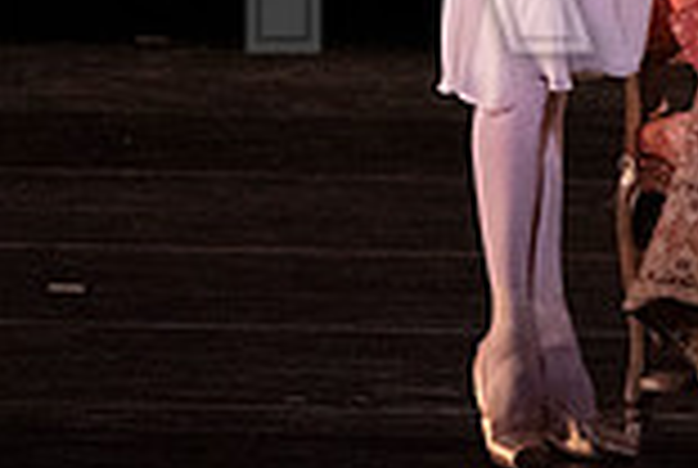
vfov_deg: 1.0
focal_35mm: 1382
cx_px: 829
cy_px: -137
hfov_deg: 1.5
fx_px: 26847
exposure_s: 1/400
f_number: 5.6
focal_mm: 370
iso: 20000
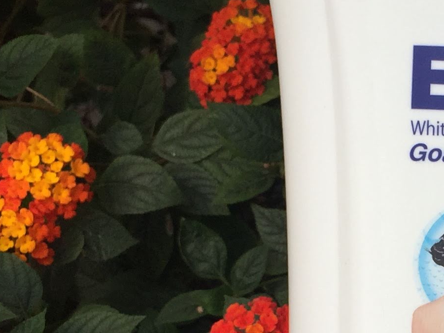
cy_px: 318
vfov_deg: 13.9
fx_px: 1347
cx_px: 483
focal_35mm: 105
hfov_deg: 18.1
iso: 32
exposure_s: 1/1980
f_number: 2.2
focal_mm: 4.15
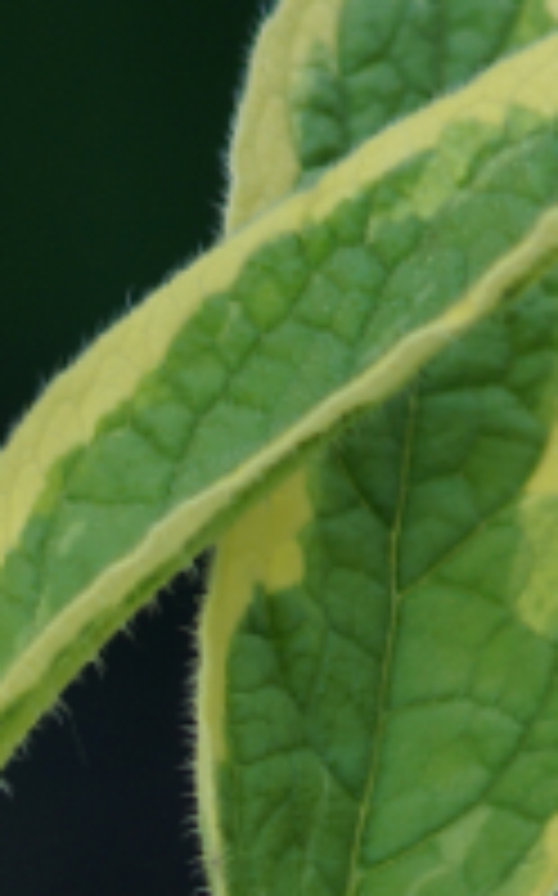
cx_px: -99
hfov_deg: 1.4
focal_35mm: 922
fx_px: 22483
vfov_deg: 2.3
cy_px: 1486
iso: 100
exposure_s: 1/160
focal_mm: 100
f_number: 4
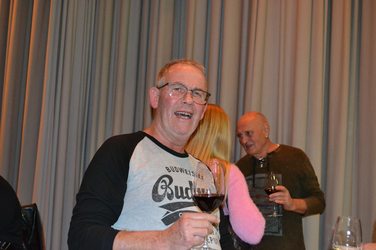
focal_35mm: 44
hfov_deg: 45.0
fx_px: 454
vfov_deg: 30.8
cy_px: 125
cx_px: 188
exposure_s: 1/60
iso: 3200
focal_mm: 29
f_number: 4.5
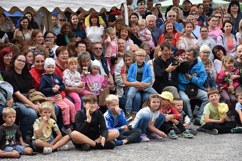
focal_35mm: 112
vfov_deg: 12.2
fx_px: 756
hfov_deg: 18.2
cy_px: 80
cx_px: 121
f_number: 5.3
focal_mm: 75
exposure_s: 1/1000
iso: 720
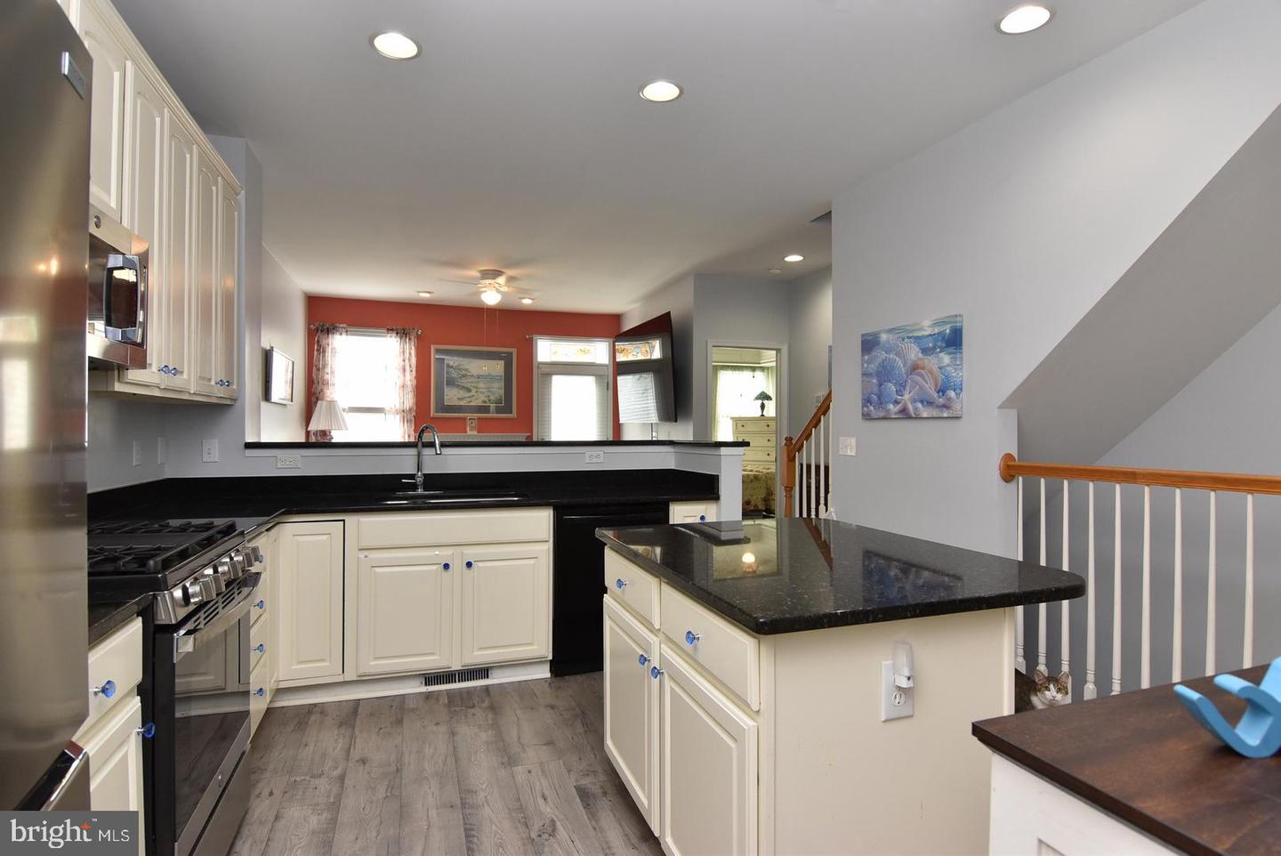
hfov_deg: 90.0
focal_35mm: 18
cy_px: 428
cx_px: 640
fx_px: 641
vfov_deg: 67.5
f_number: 6.3
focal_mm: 12
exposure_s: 1/80
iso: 800
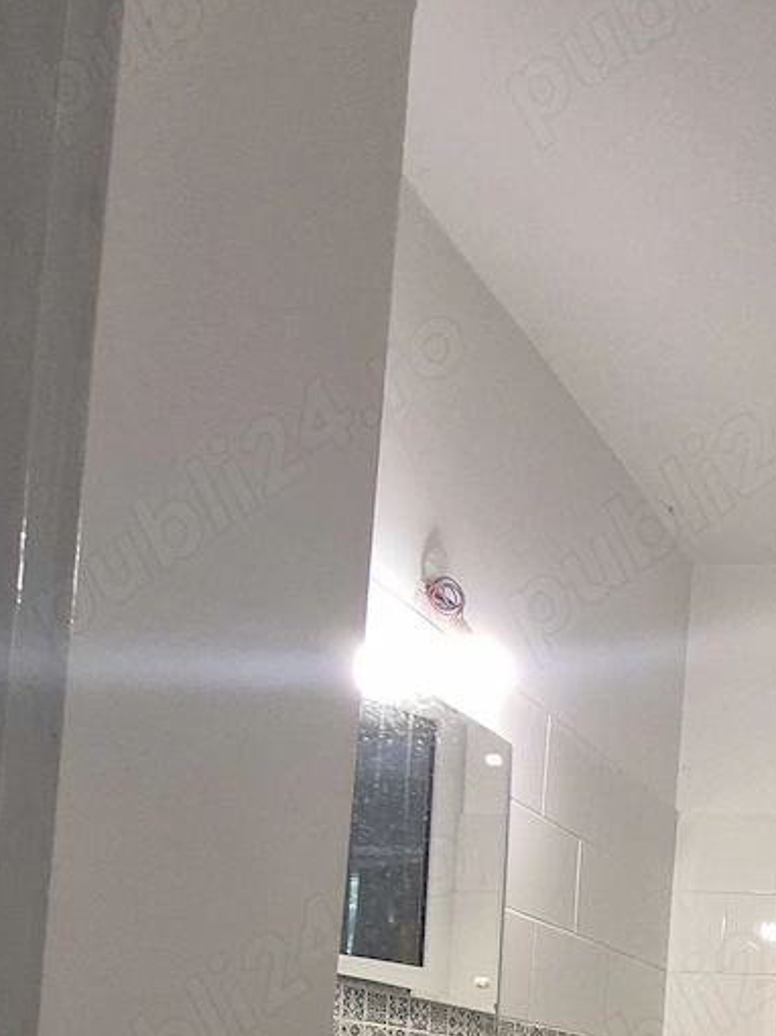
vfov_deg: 43.4
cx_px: 959
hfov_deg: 33.1
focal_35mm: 34
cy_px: 1107
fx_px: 1017
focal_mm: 1.74
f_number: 2.2
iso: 400
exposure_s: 1/50
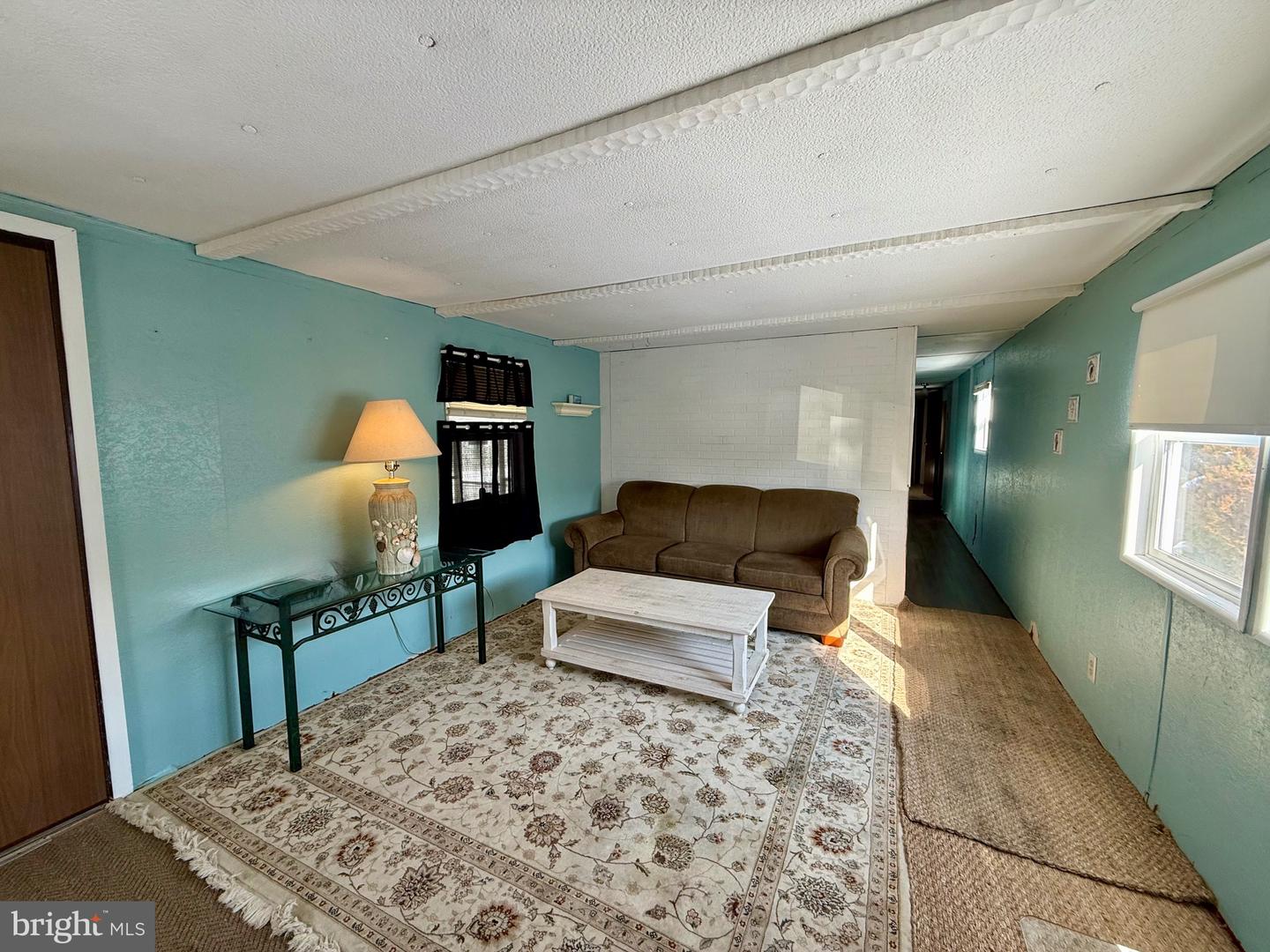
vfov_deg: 85.7
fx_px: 514
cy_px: 476
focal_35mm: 14
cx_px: 635
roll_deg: -0.2
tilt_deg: -5.2
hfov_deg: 102.1
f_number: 2.2
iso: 125
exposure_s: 1/120
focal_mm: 2.22
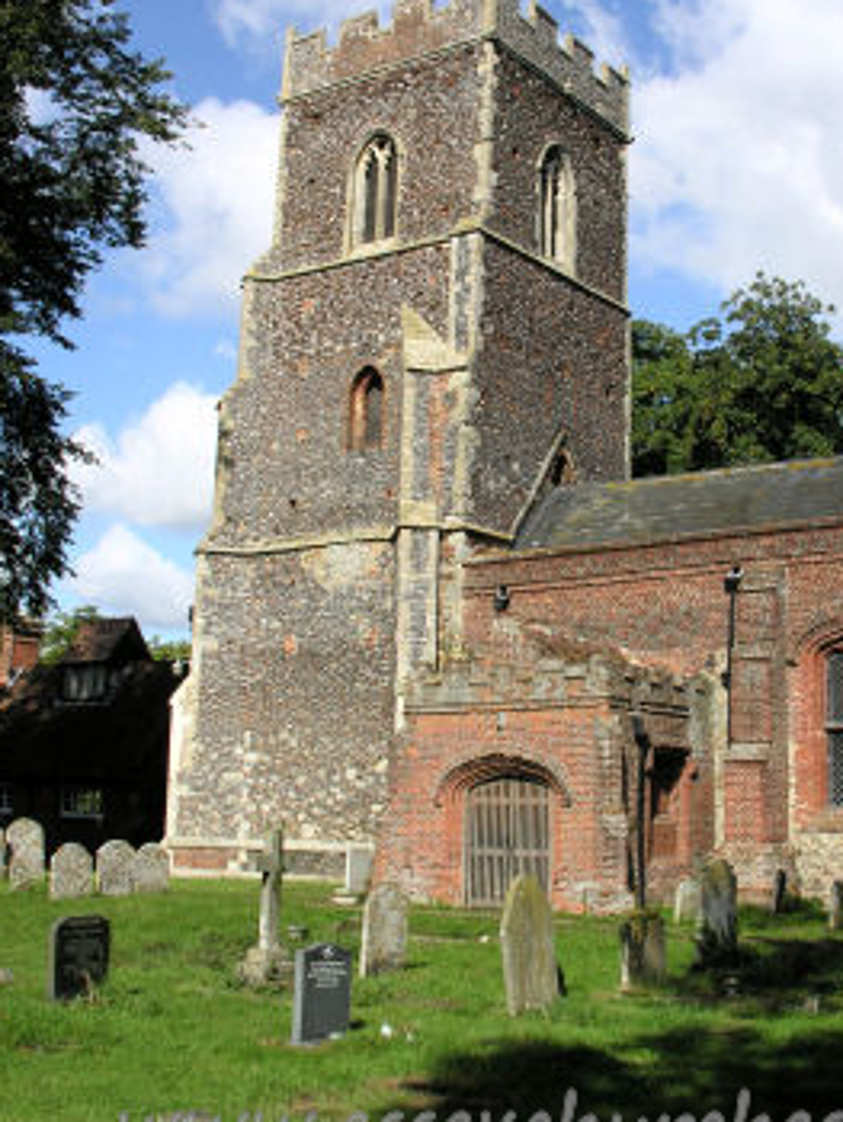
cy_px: 474
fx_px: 1492
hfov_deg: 31.4
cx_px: 514
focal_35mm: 46
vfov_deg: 41.1
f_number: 6.3
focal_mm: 8.9
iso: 50
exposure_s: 1/225
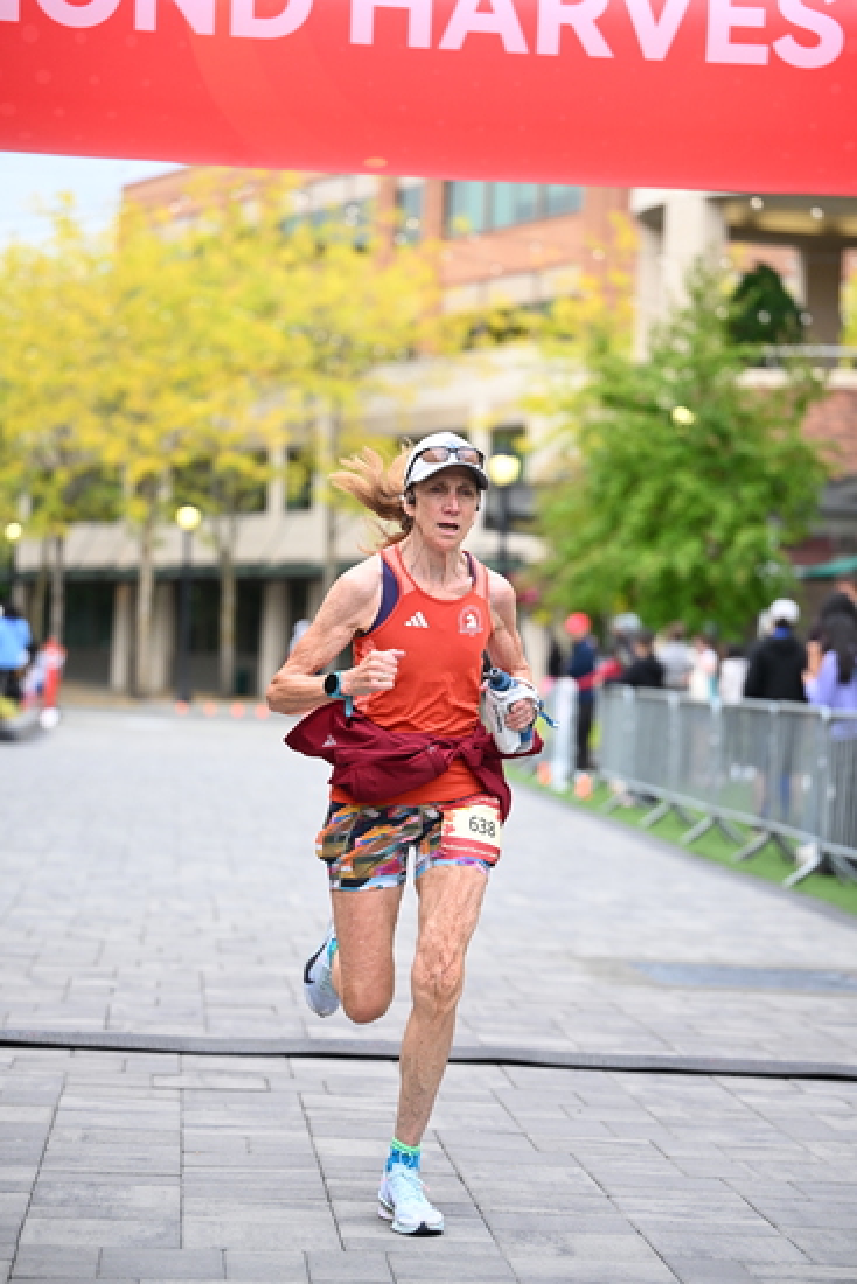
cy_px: 642
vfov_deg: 21.9
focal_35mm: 93
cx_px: 428
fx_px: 3319
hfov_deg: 14.7
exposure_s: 1/2000
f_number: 2.8
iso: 1000
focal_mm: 93
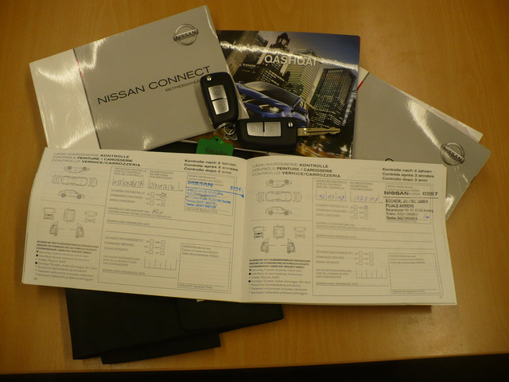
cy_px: 191
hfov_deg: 50.1
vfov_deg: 38.7
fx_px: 544
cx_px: 254
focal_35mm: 37
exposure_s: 1/50
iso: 100
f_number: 2.8
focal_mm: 6.1
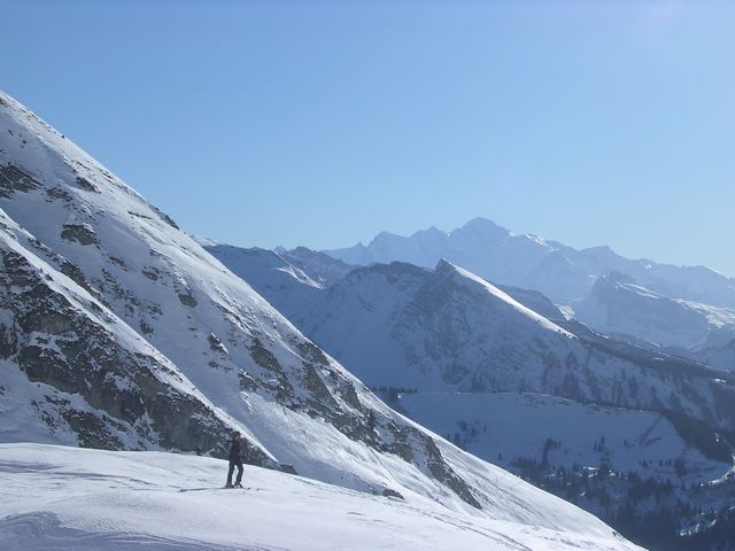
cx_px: 368
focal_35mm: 81
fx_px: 1720
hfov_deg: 24.1
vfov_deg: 18.2
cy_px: 276
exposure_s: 1/1377
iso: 100
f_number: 4
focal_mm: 12.3
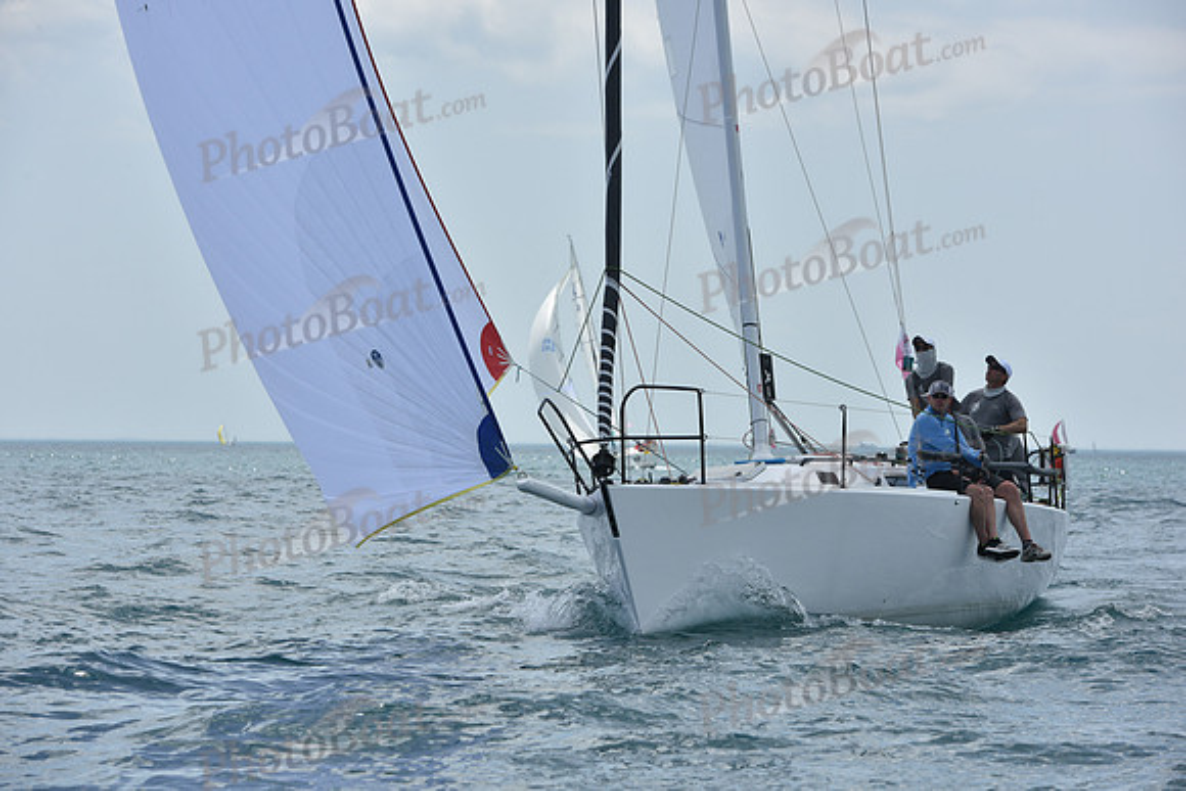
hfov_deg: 15.2
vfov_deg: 10.2
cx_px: 593
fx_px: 4448
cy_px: 396
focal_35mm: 135
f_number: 9
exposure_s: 1/1250
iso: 250
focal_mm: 135
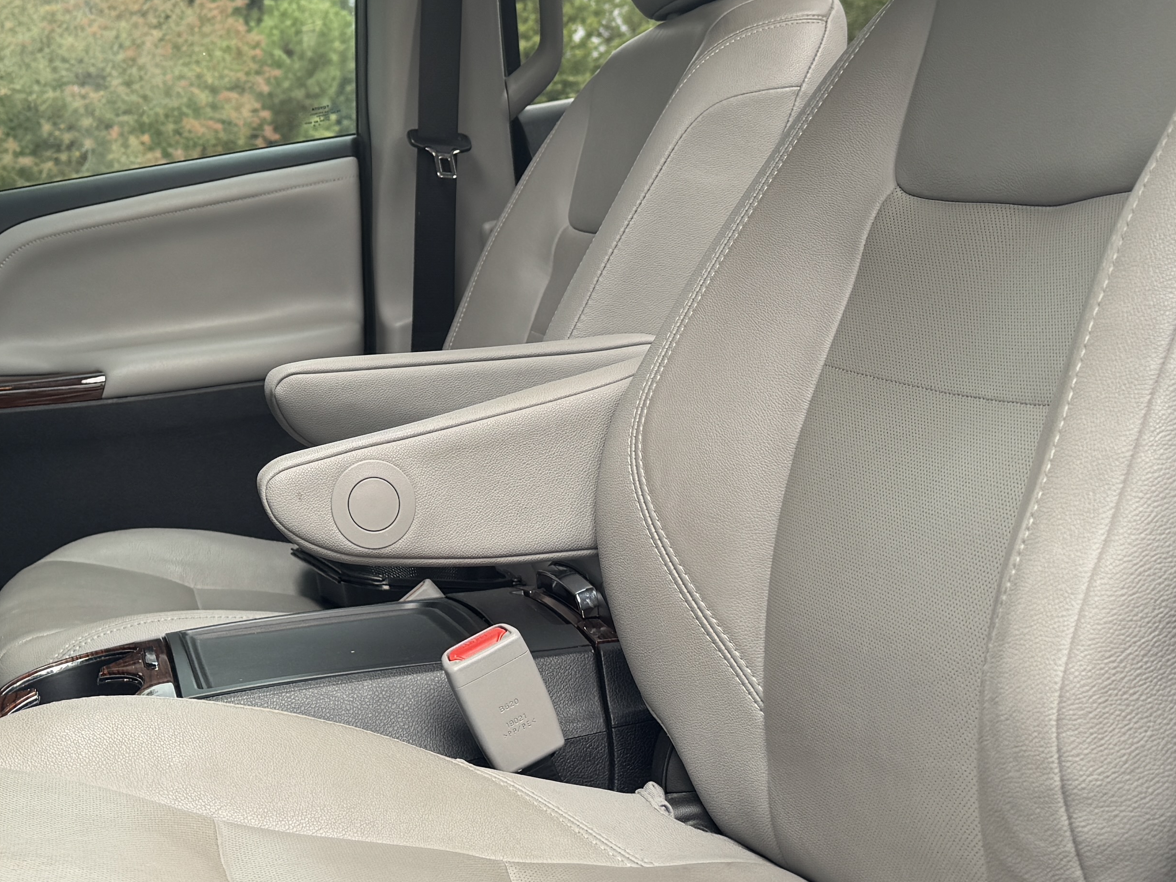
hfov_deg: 33.2
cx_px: 214
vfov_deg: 25.0
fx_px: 1902
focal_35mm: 56
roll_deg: +5.9
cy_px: 15
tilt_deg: +7.7
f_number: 1.78
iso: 64
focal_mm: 6.76
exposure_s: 1/176
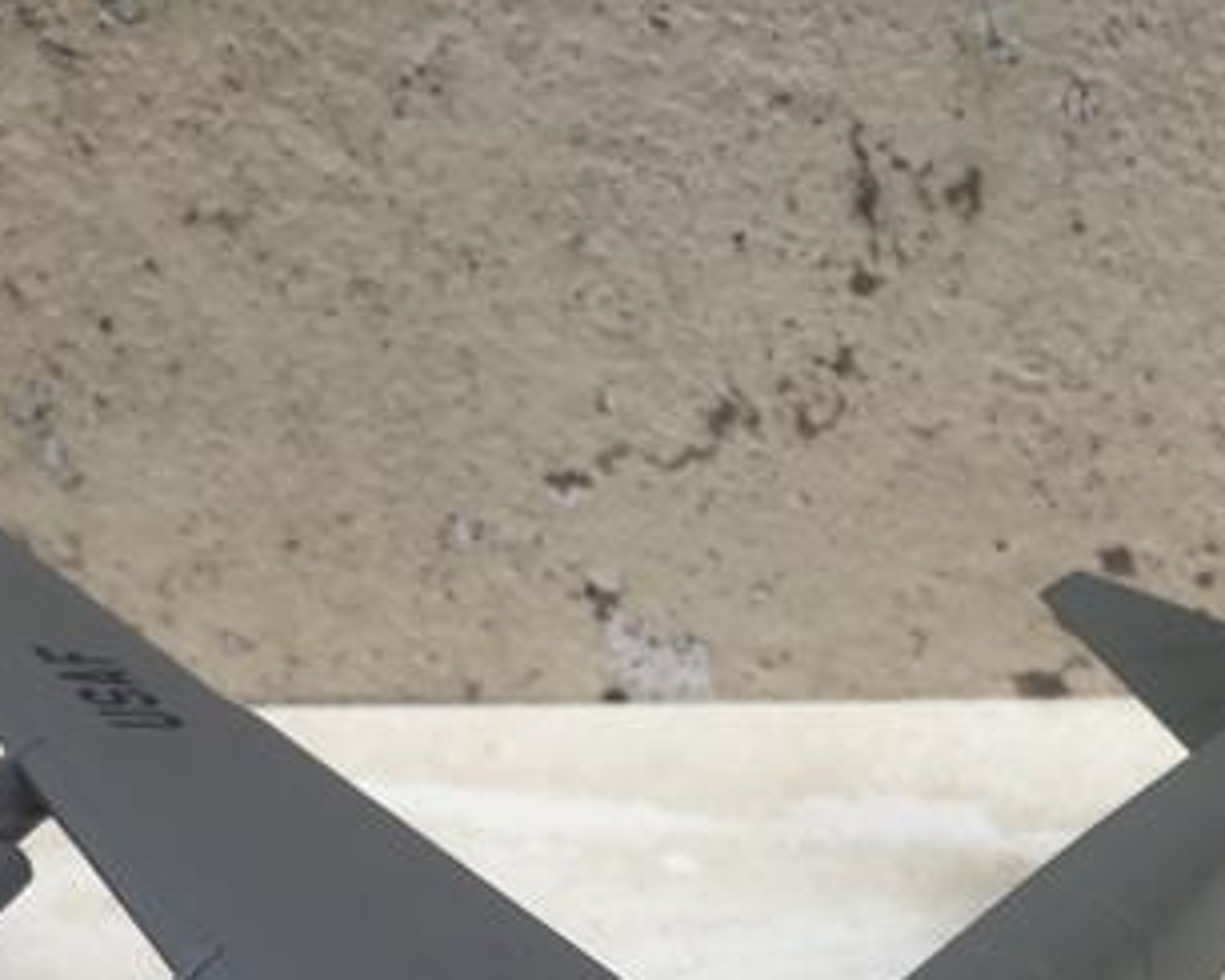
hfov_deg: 24.8
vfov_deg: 19.4
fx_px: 2684
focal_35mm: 74
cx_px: 1157
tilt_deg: -48.8
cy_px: 1196
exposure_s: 1/50
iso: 32
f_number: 2.2
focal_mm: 4.15
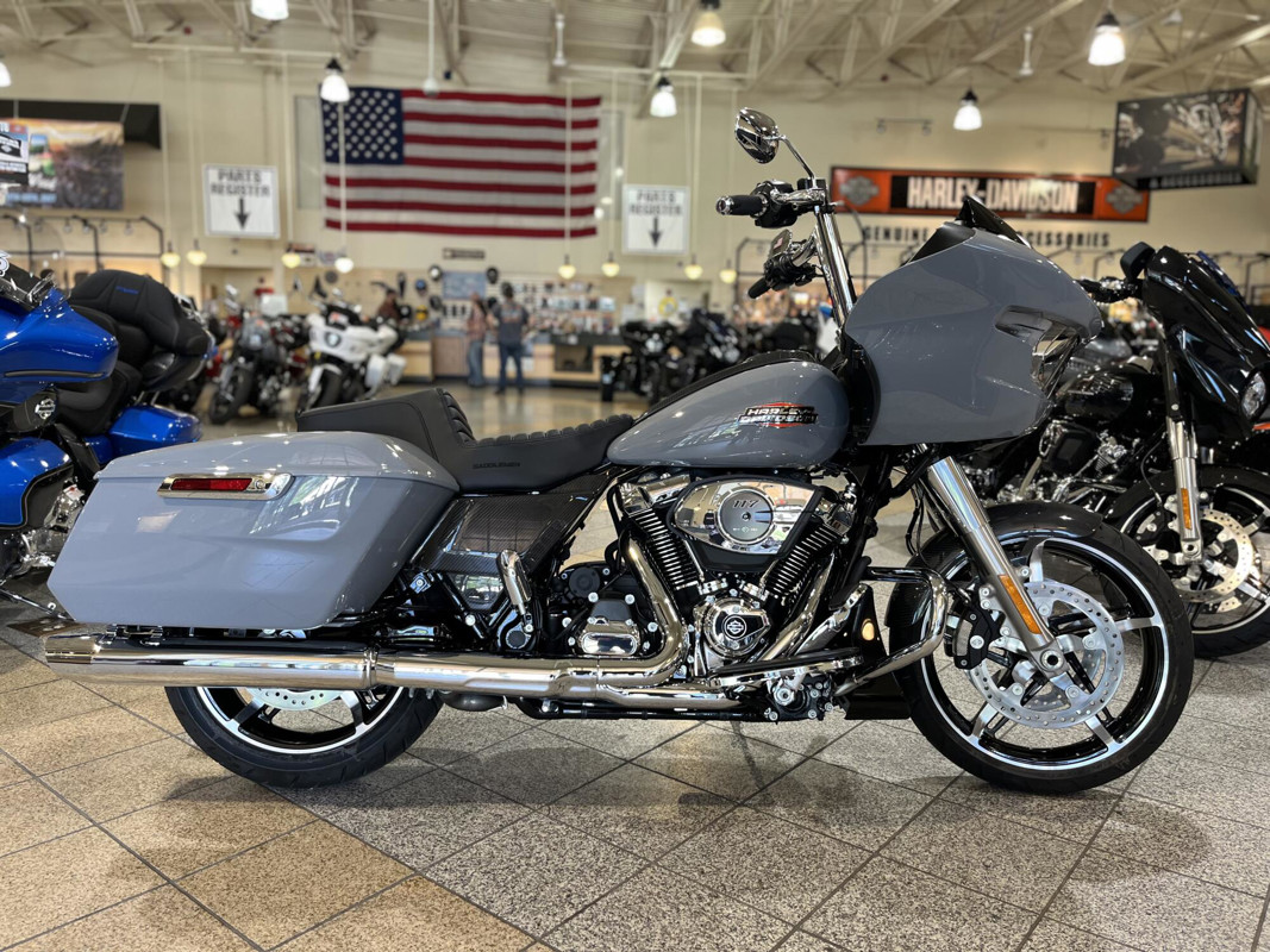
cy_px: 476
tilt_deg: -8.5
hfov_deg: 67.3
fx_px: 954
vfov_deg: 53.1
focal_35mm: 26
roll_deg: -1.3
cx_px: 635
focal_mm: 5.1
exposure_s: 1/60
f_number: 1.6
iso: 80
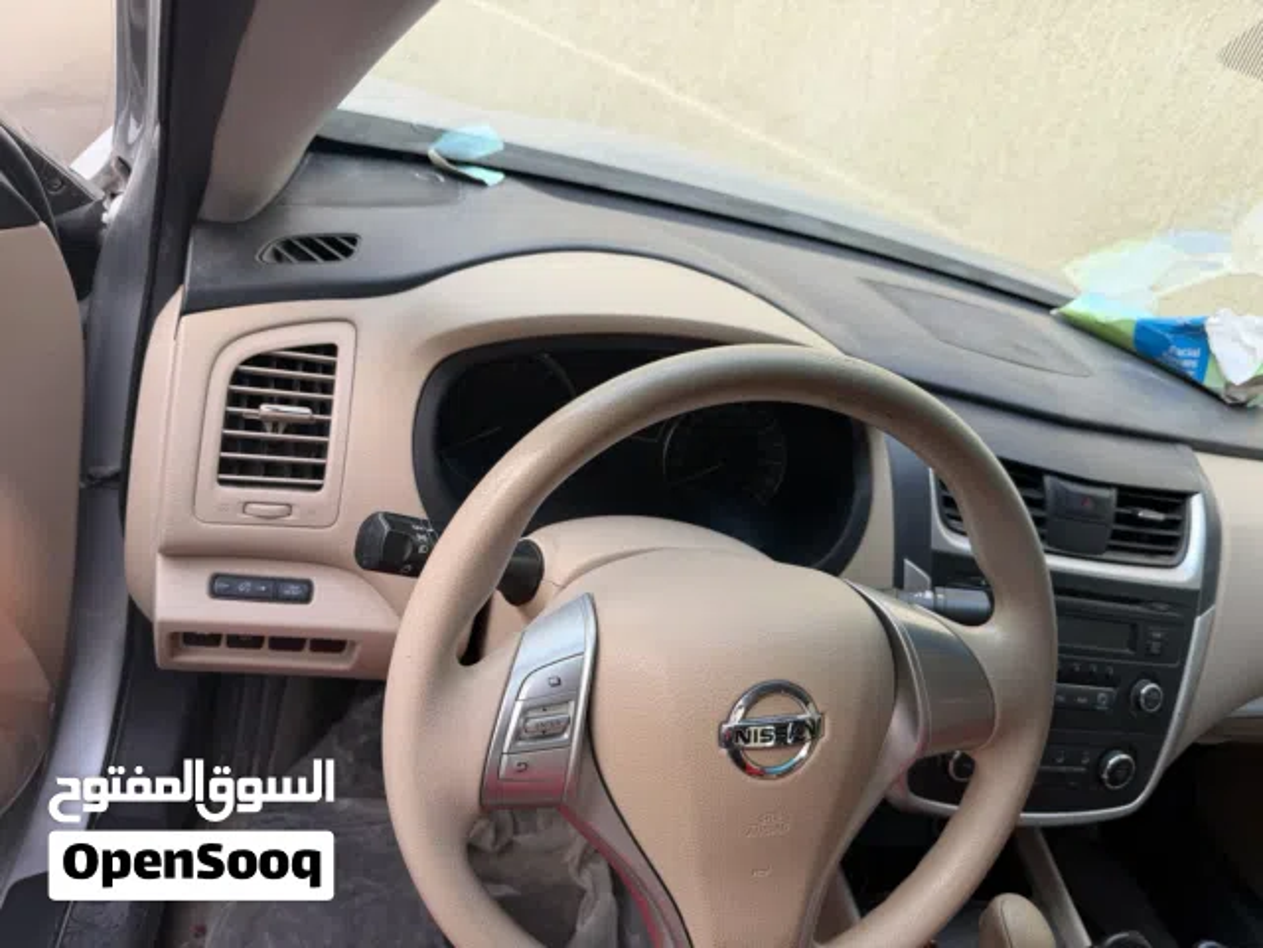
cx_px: 632
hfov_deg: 71.6
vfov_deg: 56.8
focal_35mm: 24
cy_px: 474
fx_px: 876
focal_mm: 6.76
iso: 64
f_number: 1.78
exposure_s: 1/177
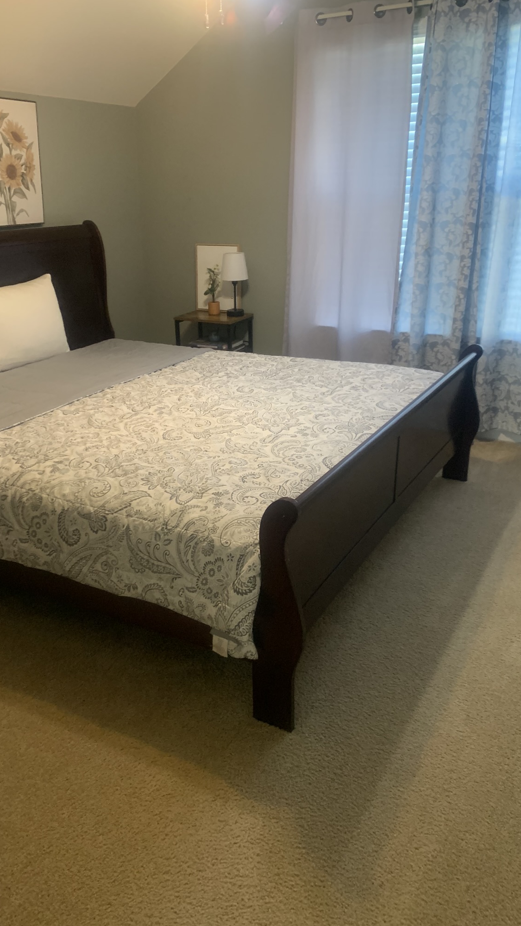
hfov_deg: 40.1
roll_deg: +0.3
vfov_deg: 66.1
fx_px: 712
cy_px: 454
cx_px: 227
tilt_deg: -21.3
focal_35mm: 29
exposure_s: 1/40
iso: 320
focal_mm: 4.25
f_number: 1.8
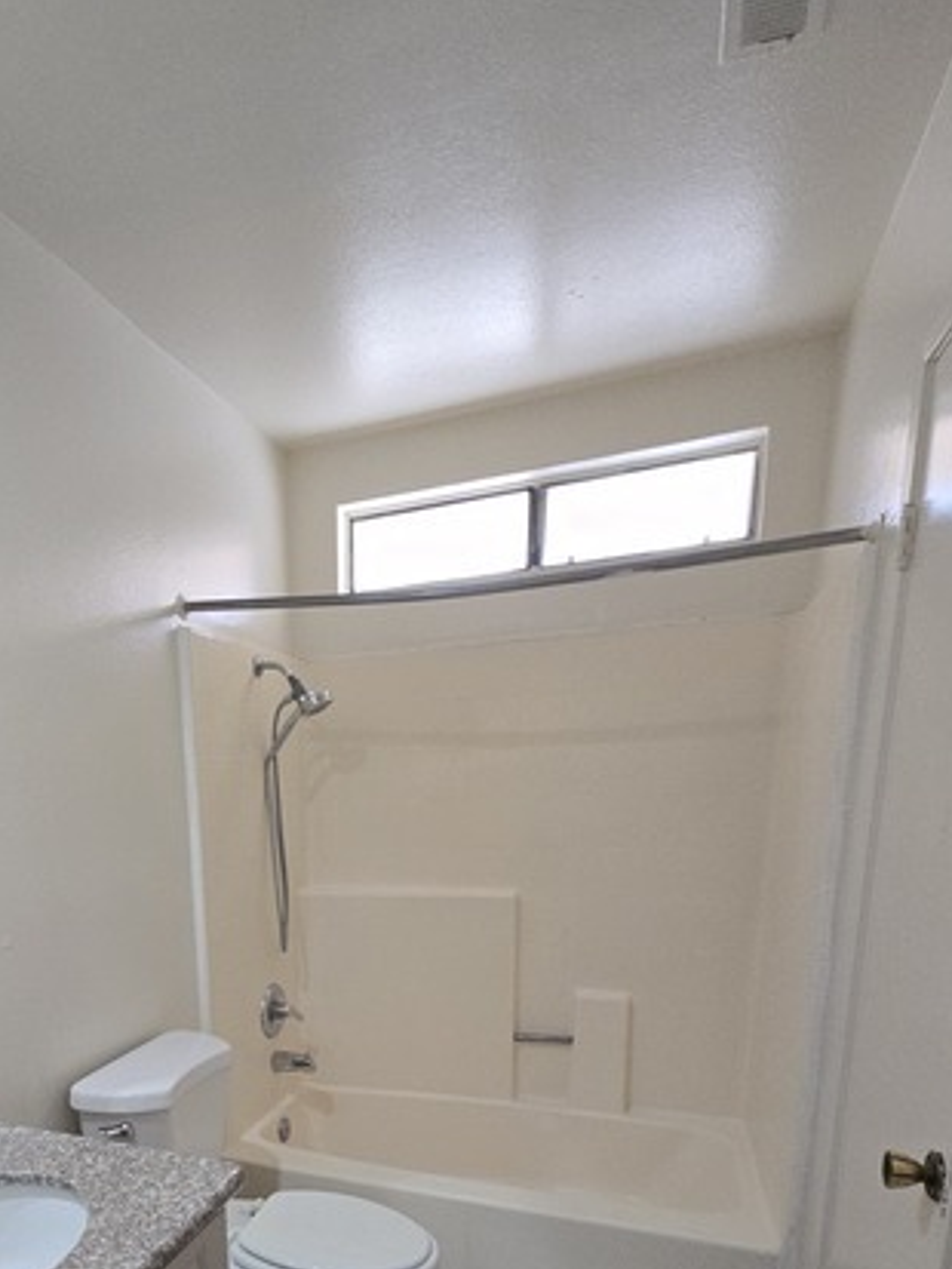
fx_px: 770
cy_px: 988
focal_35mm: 21
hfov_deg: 60.9
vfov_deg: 72.1
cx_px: 270
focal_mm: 2.2
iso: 125
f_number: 2.2
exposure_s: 1/60
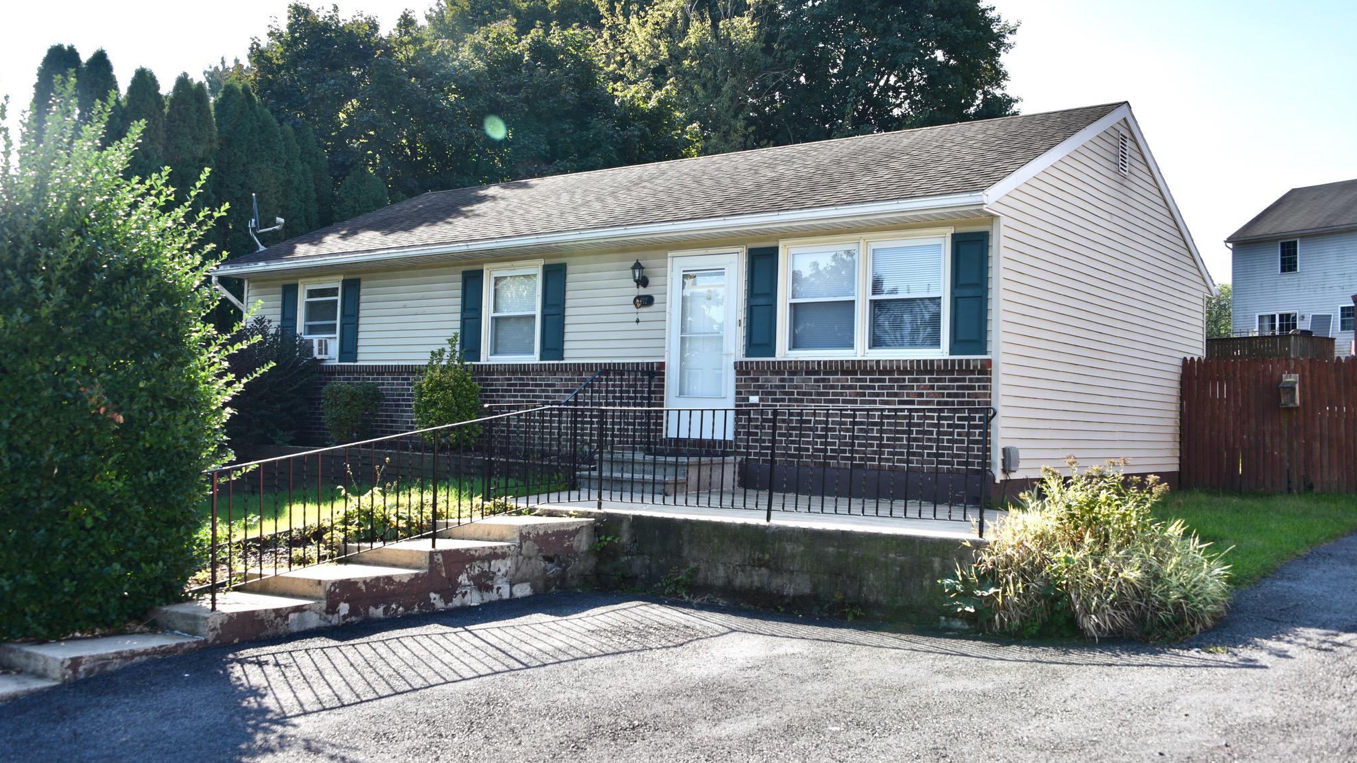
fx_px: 1223
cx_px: 674
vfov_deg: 34.6
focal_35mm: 34
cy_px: 354
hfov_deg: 58.0
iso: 200
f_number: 8
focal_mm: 32
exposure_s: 1/250
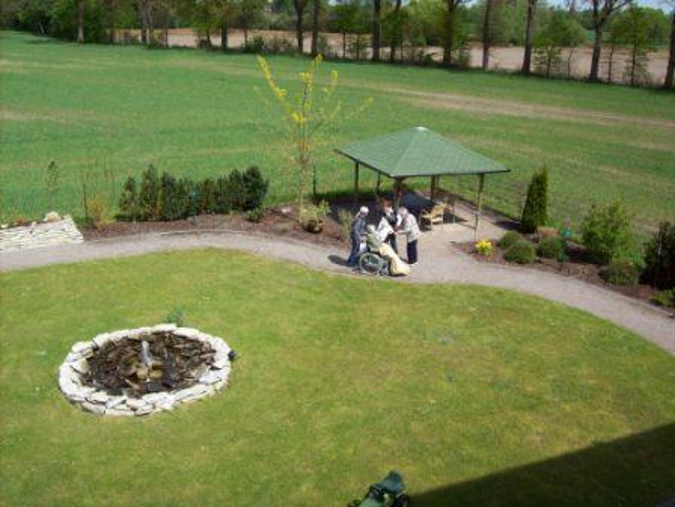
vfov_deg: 39.7
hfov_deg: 51.4
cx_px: 338
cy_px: 254
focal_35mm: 36
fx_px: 702
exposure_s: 1/472
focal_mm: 6
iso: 80
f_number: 4.8
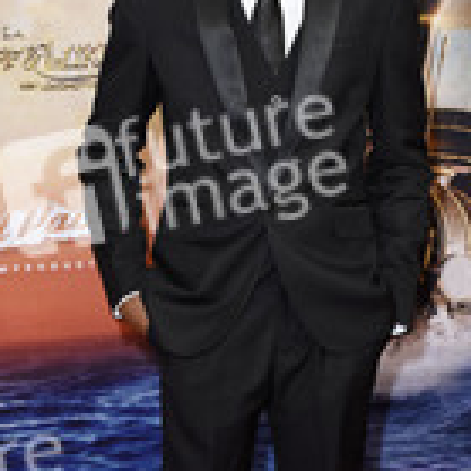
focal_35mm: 125
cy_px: 346
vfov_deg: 13.9
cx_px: 271
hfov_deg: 14.0
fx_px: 1924
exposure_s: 1/100
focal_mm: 34
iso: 640
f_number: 6.3
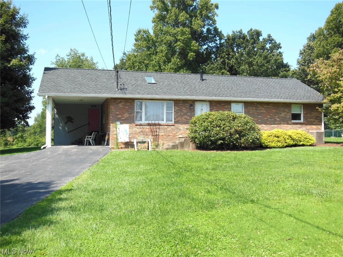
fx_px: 386
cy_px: 128
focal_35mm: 39
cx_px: 172
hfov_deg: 47.9
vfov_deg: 36.8
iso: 125
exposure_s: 1/500
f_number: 4.1
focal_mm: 6.9
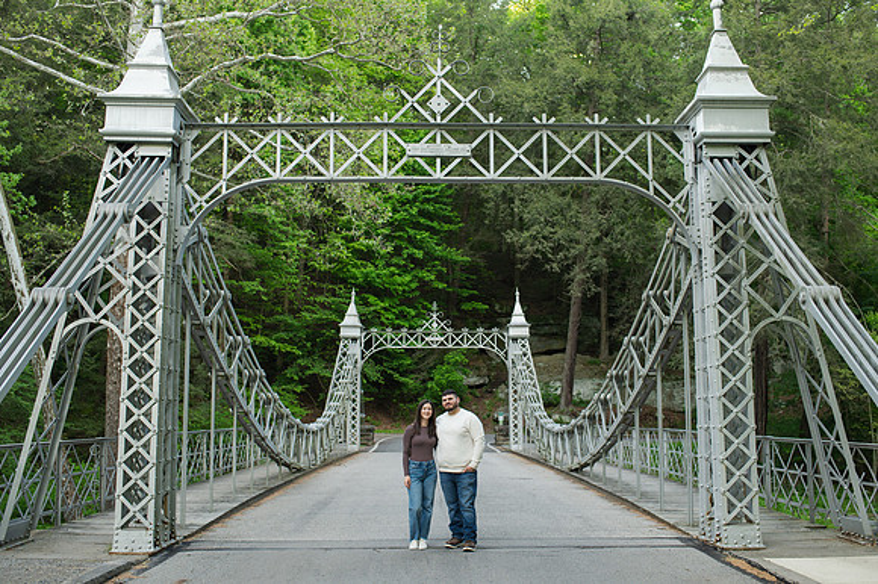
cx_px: 450
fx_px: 928
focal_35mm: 38
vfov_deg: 35.0
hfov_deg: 50.6
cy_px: 293
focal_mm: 35
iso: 640
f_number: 3.5
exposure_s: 1/320
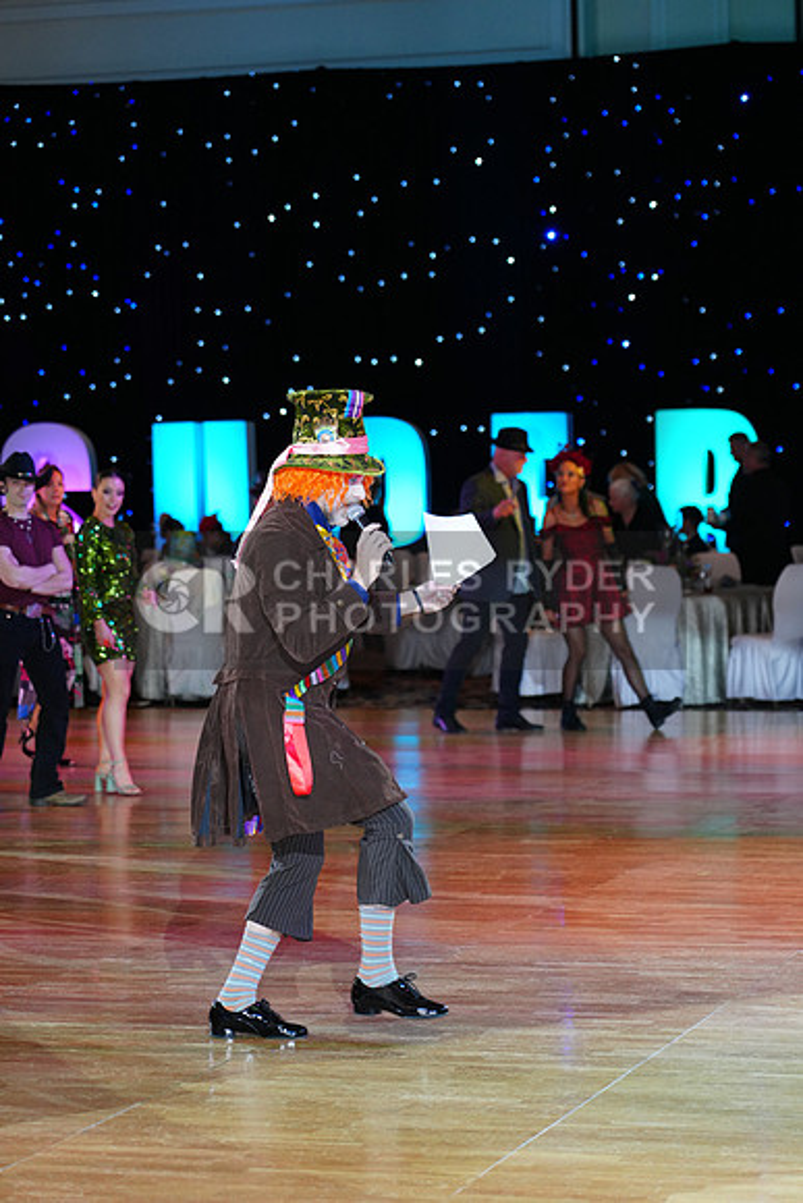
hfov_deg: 13.0
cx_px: 402
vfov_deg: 19.5
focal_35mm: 105
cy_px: 602
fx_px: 3511
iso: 1600
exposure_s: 1/250
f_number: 4
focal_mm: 105
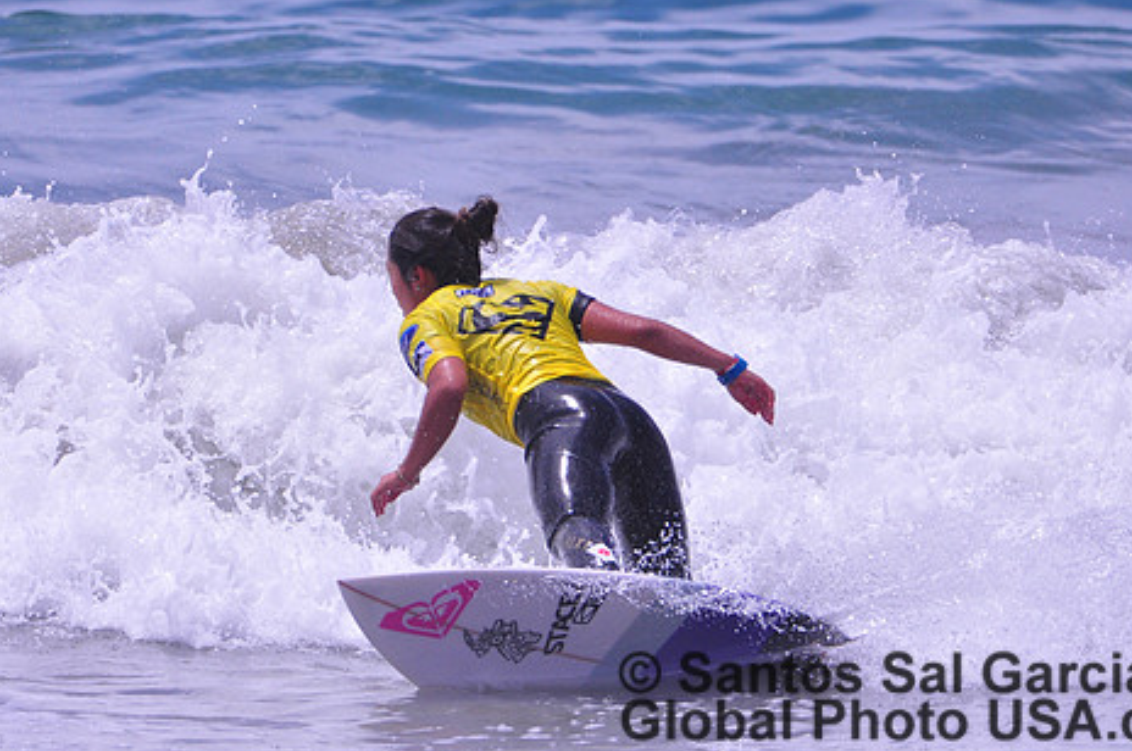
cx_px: 581
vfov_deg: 1.6
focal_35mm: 843
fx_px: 26470
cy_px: 340
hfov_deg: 2.4
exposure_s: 1/4000
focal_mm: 450
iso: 640
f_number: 5.6
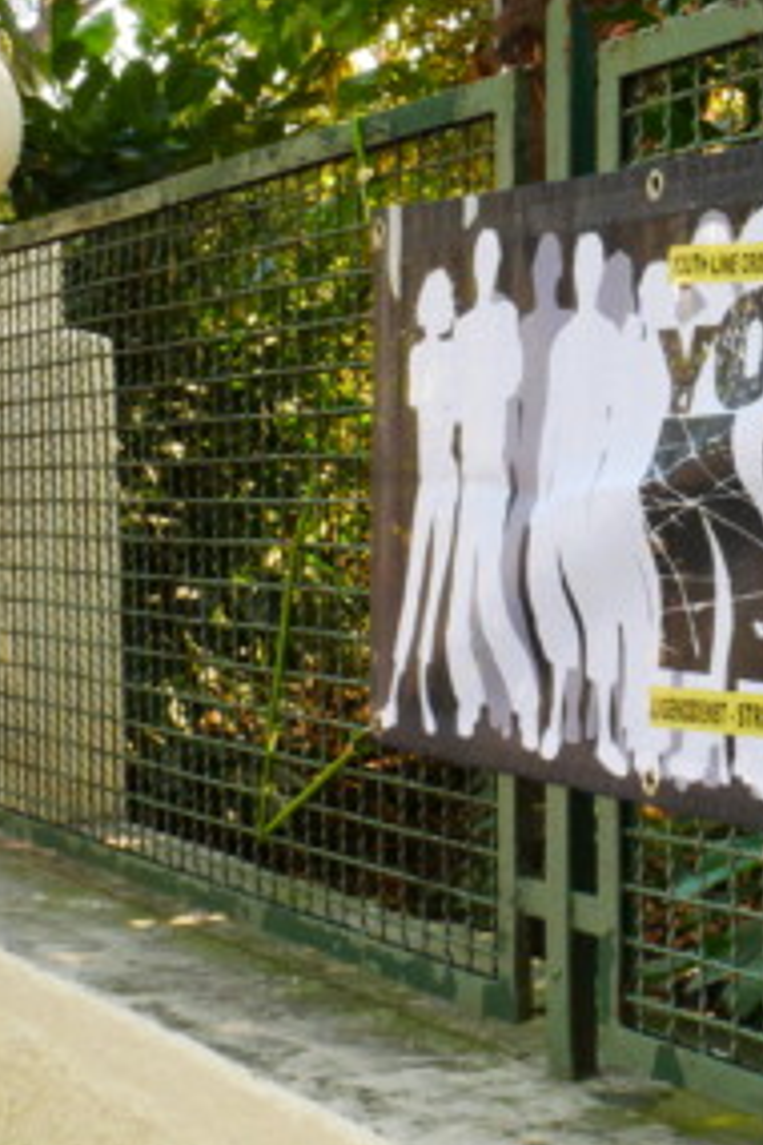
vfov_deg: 27.7
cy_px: 516
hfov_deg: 17.7
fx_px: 2321
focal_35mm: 73
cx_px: 924
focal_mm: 20
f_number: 16
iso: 1600
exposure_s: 1/60
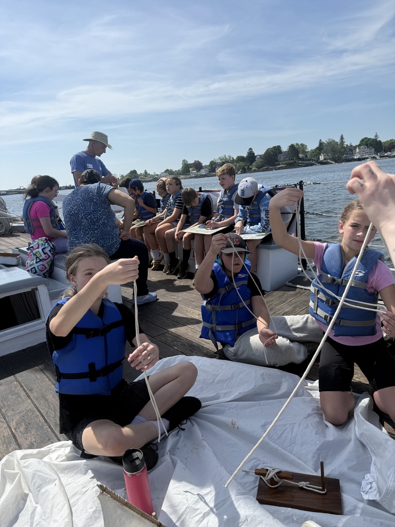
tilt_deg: -14.3
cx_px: 198
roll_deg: +6.8
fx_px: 365
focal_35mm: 24
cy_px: 264
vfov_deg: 71.6
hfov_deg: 56.8
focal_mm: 6.76
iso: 80
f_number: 1.78
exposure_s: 1/4975
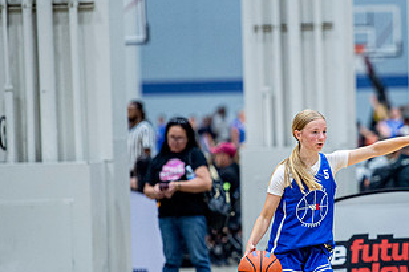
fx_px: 4394
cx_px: 324
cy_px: 196
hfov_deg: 5.3
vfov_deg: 3.5
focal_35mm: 387
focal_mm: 200
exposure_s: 1/400
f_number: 2.8
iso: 2000
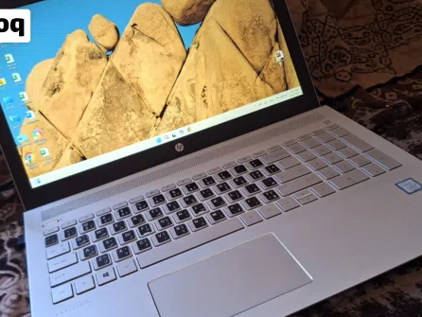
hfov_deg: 55.0
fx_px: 403
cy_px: 179
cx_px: 173
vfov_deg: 42.9
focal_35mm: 33
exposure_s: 1/100
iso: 320
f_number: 1.8
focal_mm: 5.54
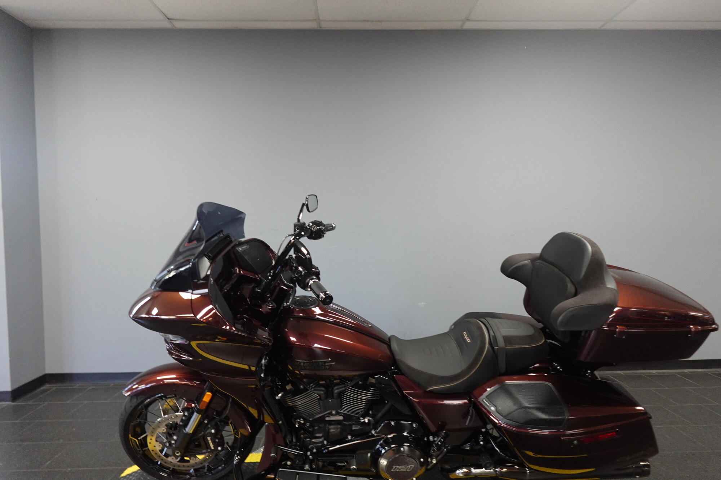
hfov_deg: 84.0
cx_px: 360
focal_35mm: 20
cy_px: 240
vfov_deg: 61.9
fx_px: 400
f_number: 2
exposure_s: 1/80
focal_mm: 7.6
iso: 800
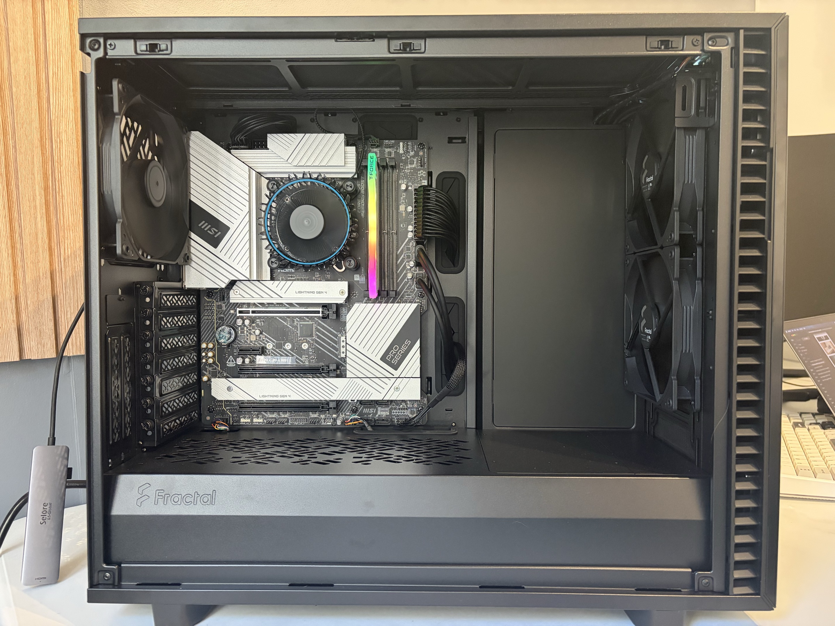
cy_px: 313
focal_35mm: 26
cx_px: 418
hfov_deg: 67.3
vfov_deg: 53.1
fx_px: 627
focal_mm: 5.96
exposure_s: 1/40
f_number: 1.6
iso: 400
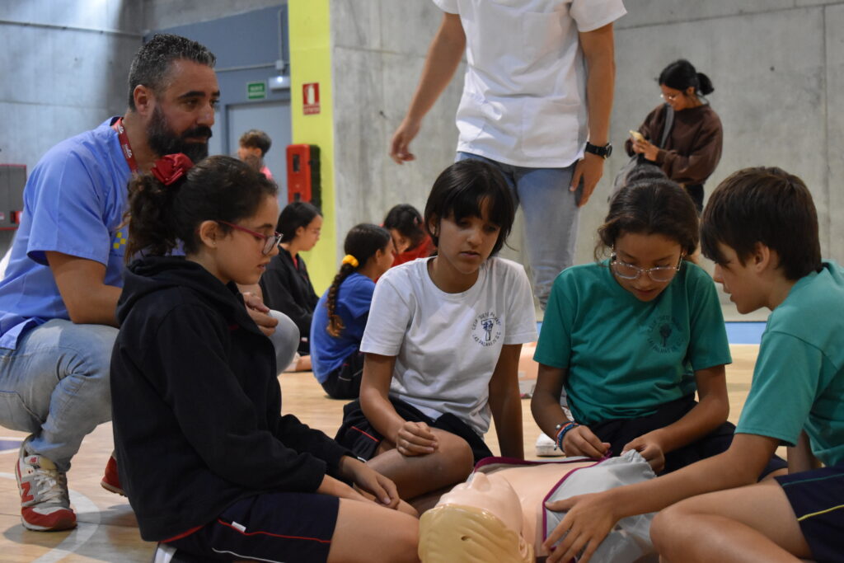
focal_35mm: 72
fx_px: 1688
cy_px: 282
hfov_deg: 28.1
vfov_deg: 18.9
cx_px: 422
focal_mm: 48
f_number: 5.3
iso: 3200
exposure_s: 1/80
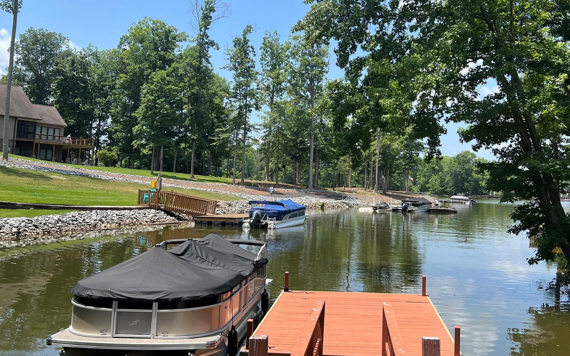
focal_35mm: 35
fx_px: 544
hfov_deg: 55.0
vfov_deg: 36.1
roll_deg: -1.5
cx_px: 336
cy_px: 137
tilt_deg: +4.6
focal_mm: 5.7
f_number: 1.5
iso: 50
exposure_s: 1/2252
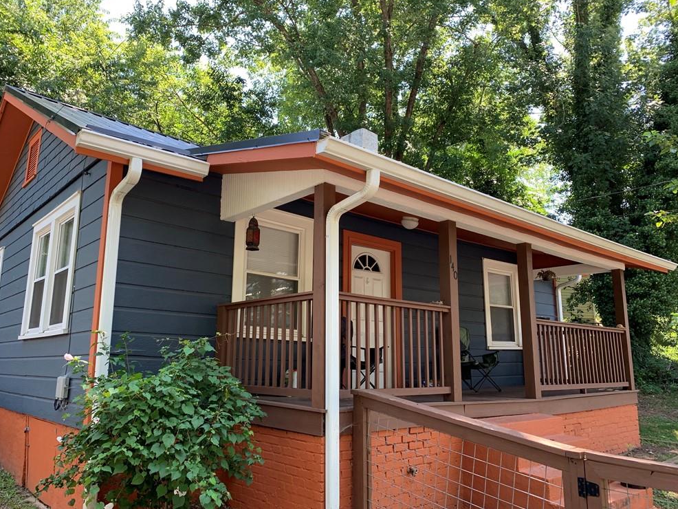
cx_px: 330
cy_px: 257
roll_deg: -2.1
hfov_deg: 65.3
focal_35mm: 27
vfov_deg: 51.4
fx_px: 529
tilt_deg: +9.9
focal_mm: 4.25
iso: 32
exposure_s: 1/121
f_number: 1.8
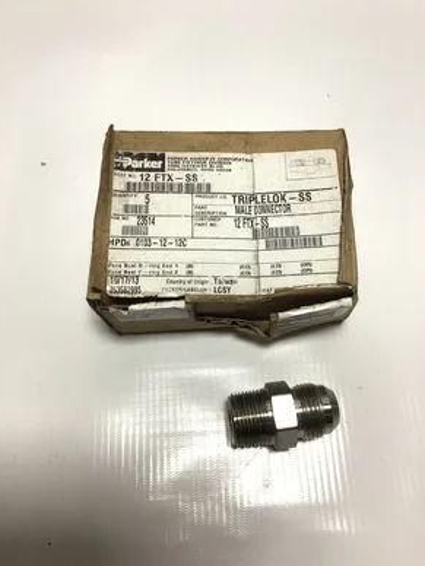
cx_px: 213
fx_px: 524
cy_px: 280
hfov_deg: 44.2
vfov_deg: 56.8
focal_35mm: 32
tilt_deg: -68.4
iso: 25
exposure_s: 1/186
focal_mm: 3.3
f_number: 2.4
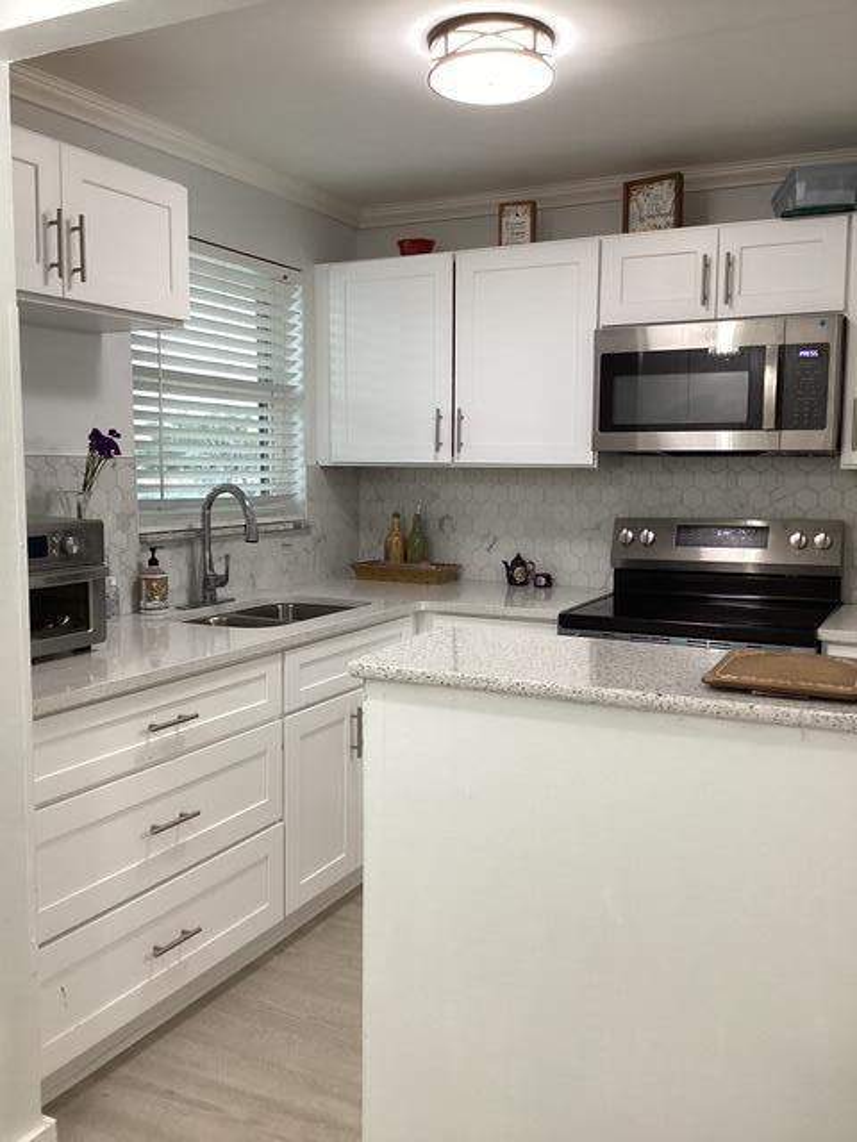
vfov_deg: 58.4
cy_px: 571
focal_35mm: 31
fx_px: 1023
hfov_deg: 45.4
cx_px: 428
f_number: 2.4
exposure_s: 1/60
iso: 160
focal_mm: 3.3
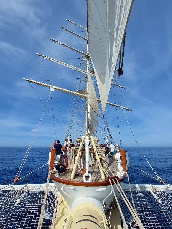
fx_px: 86
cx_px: 86
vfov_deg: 106.2
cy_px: 114
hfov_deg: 89.9
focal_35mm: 13
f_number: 2.2
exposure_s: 1/5000
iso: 50
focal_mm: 1.74
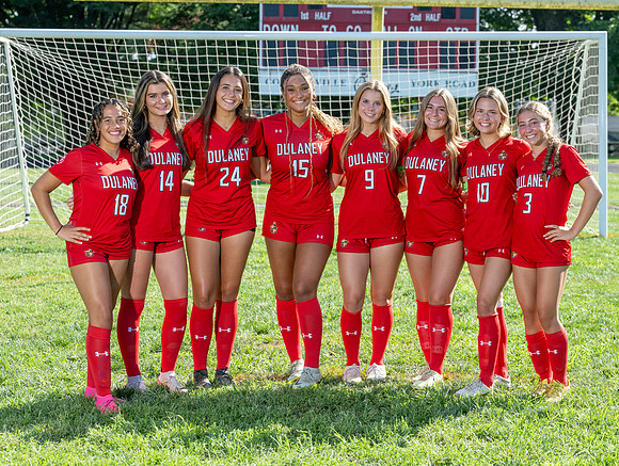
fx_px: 1605
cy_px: 222
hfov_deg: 21.8
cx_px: 361
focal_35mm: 90
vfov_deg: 16.5
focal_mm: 72
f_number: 5
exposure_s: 1/320
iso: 100
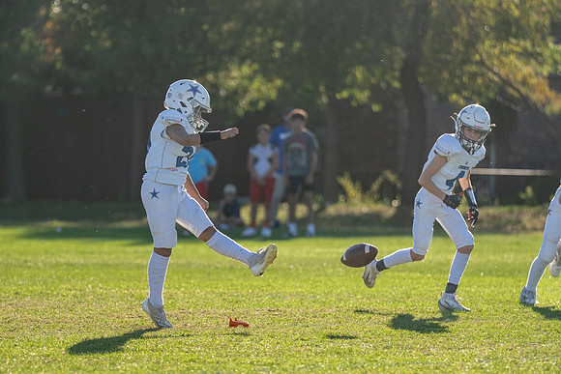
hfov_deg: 5.8
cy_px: 242
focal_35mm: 353
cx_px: 215
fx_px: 5499
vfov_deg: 3.9
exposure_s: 1/4000
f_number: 2.8
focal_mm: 200
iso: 320
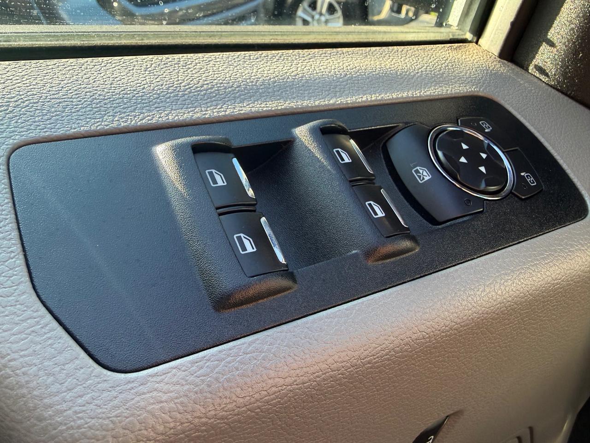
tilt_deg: -35.0
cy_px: 222
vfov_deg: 56.8
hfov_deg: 71.6
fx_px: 409
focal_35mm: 24
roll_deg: -2.5
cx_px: 295
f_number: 2.2
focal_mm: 2.22
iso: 125
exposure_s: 1/121
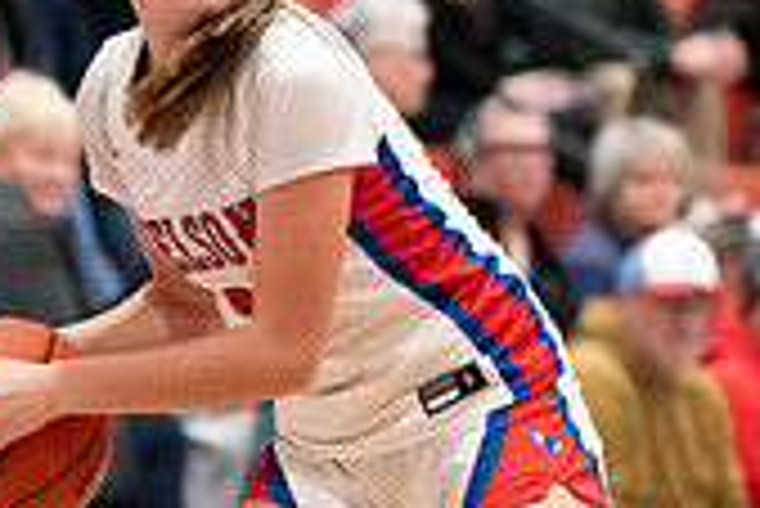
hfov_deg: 3.8
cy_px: 258
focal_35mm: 542
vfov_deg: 2.5
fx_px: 11452
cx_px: 348
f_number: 2.8
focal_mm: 114
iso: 6400
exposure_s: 1/1000
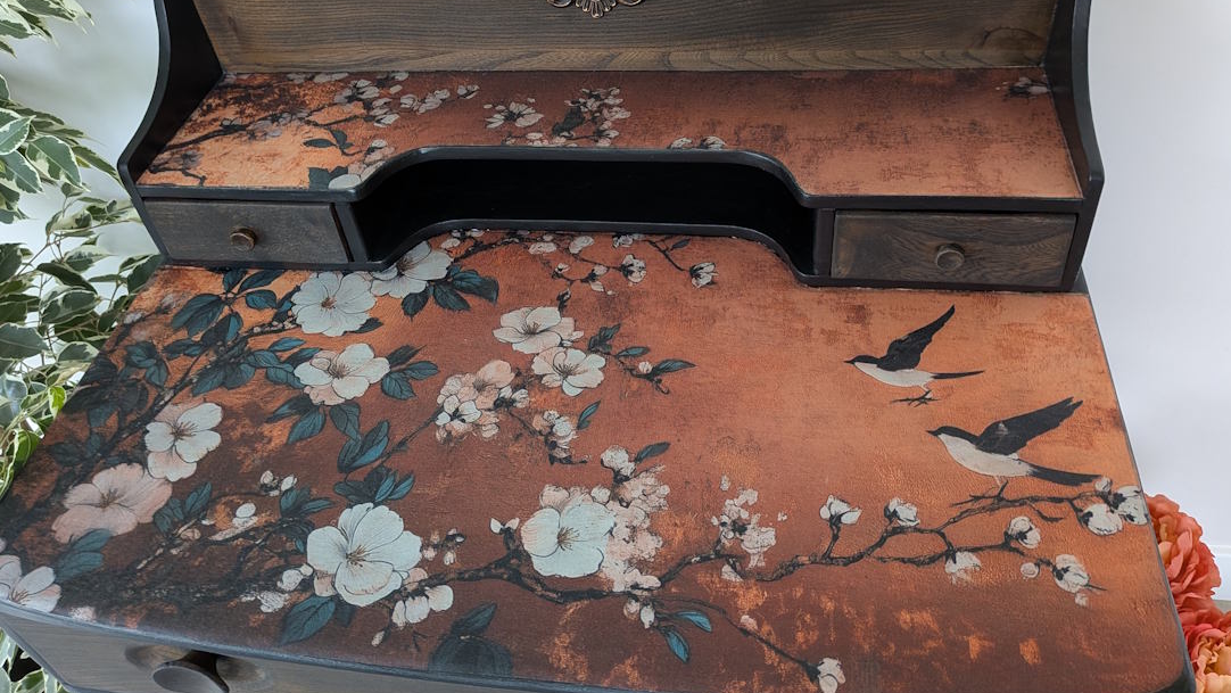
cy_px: 302
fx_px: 947
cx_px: 592
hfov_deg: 66.0
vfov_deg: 40.1
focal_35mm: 29
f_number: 1.7
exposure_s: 1/50
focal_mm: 4.53
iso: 96
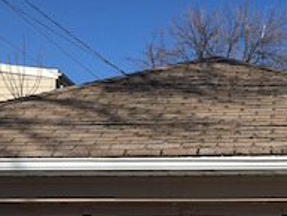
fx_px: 796
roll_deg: -2.4
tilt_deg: +1.7
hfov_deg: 20.3
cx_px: 213
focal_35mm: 96
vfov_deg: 14.9
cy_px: 264
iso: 25
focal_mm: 4.15
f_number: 2.2
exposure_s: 1/2481
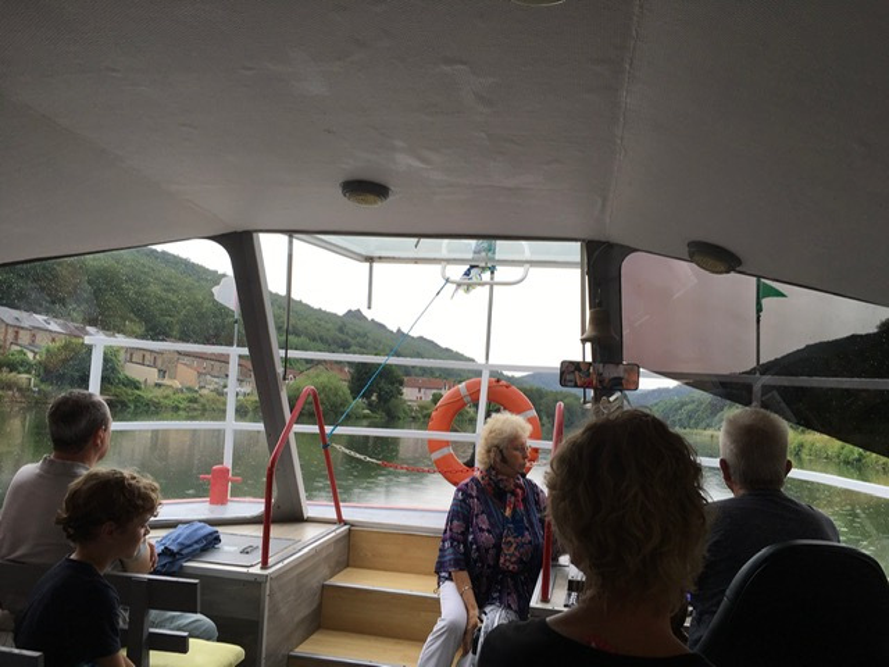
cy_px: 334
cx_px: 444
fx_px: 745
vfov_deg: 48.2
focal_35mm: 29
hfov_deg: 61.7
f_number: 2.2
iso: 25
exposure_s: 1/314
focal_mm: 4.15
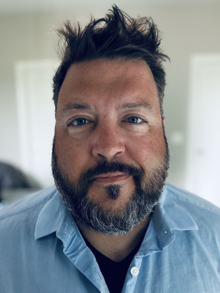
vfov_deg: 58.3
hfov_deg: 45.4
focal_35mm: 31
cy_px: 150
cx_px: 111
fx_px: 263
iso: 250
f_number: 1.9
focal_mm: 2.71
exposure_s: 1/40
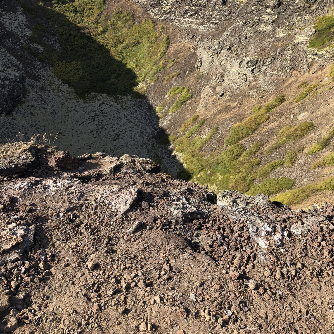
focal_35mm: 34
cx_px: 163
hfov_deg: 48.4
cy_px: 105
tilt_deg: -21.8
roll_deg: +1.4
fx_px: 371
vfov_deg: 47.5
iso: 20
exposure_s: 1/747
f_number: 1.8
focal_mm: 3.99
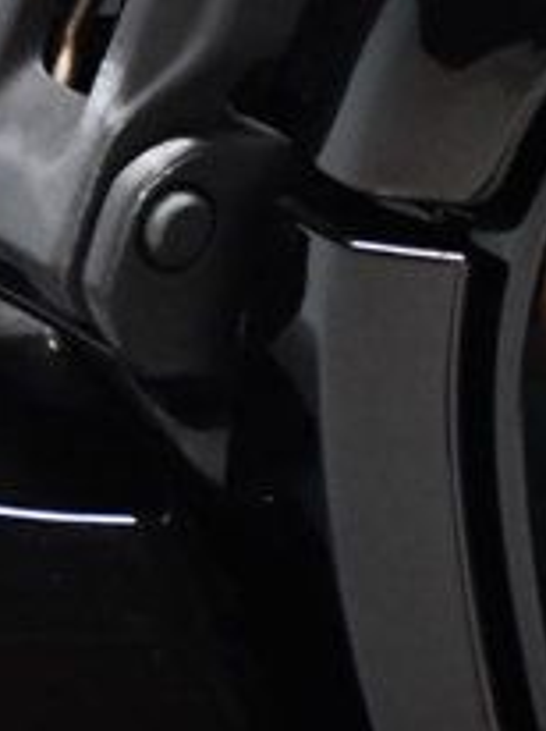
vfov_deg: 7.9
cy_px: 639
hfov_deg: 6.0
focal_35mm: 249
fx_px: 5248
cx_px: 245
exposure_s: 1/80
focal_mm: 35
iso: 3200
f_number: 4.2
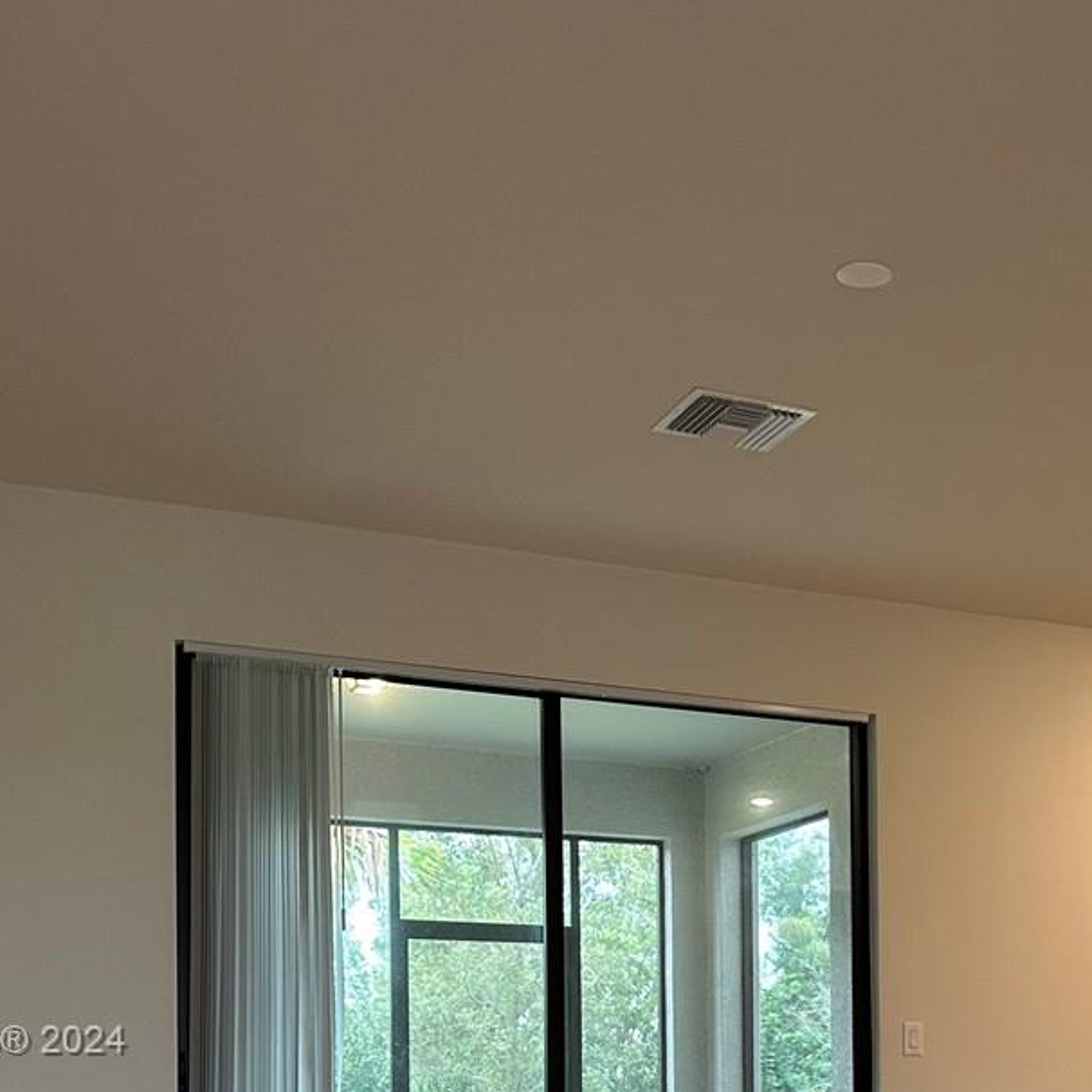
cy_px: 1043
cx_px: 991
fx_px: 1999
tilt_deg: +1.4
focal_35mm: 56
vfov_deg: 29.0
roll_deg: +0.6
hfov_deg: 29.3
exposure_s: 1/60
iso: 160
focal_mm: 6.86
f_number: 1.78
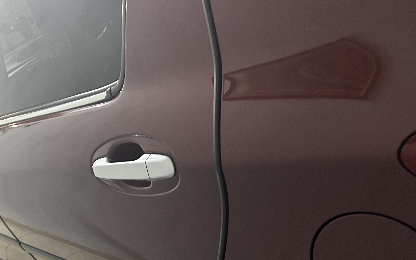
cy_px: 203
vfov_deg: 31.3
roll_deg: +26.0
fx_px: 453
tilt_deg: -29.4
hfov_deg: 48.8
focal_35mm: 40
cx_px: 155
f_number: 1.5
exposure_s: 1/33
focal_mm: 5.7
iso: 500
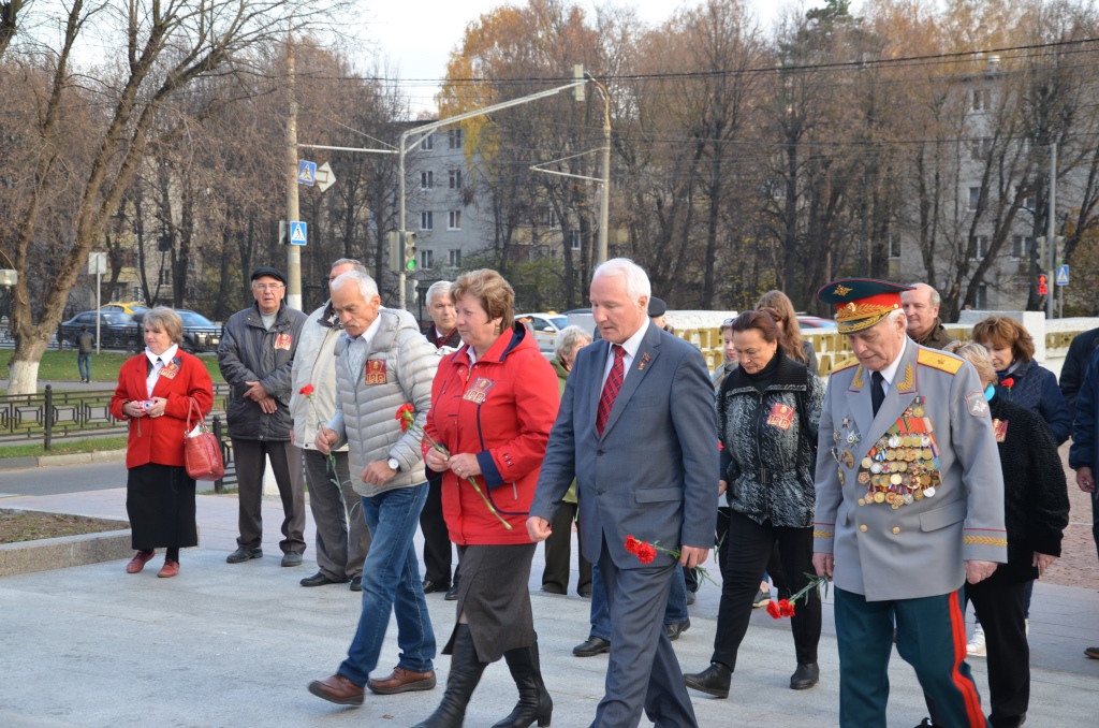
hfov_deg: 29.9
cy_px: 364
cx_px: 550
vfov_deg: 20.1
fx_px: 2056
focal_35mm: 68
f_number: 5.6
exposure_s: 1/125
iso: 360
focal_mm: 45
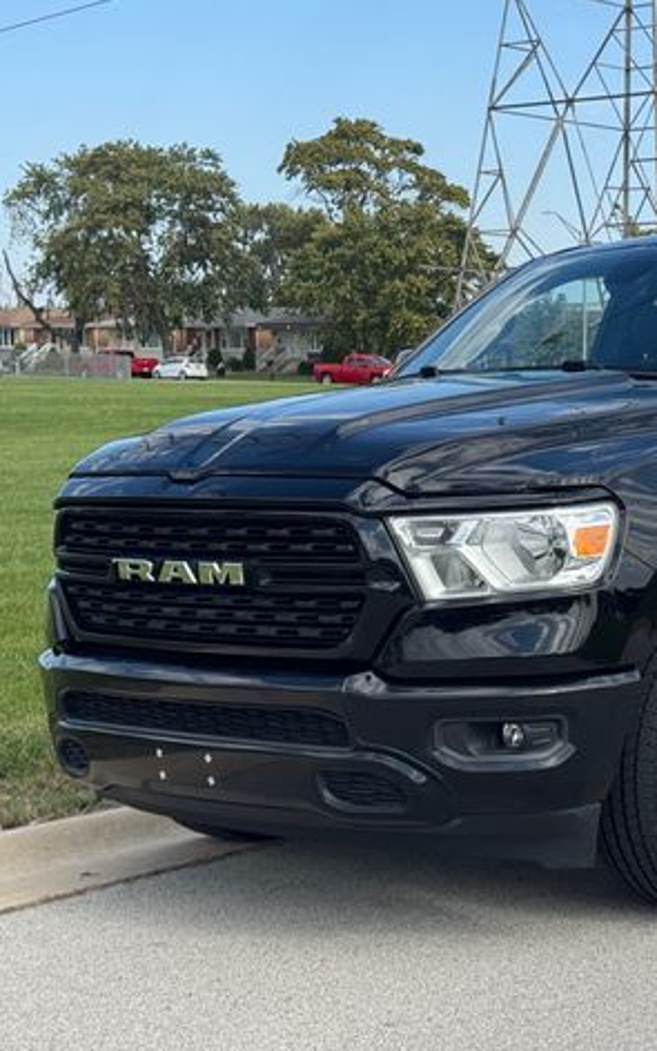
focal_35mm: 69
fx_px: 1977
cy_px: 532
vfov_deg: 29.8
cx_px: 710
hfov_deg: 18.2
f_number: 1.78
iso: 64
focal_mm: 6.76
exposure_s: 1/2252
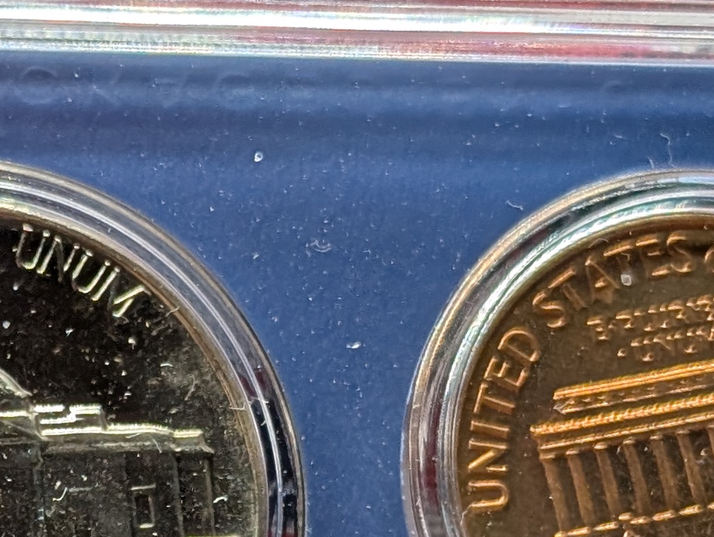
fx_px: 3903
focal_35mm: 189
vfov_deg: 7.8
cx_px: 31
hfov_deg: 10.4
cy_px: 664
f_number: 1.68
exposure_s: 1/62.3
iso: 46
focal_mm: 6.9
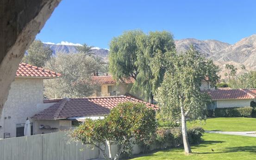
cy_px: 65
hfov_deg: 37.1
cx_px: 230
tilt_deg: +3.5
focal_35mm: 51
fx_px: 356
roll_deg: +2.2
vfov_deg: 25.3
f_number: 1.5
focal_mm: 5.7
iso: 50
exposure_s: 1/1724
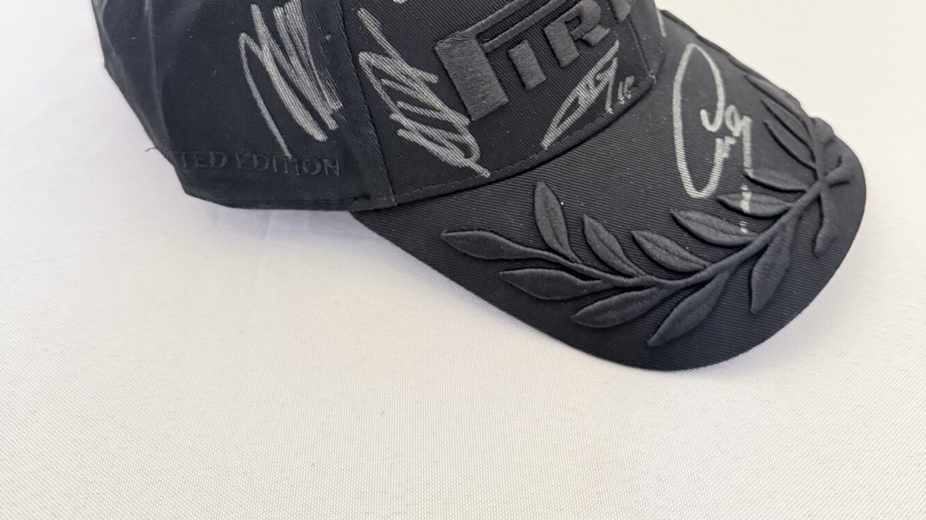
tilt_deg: -35.4
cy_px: 25
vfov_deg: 31.6
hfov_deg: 56.6
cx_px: 462
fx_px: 859
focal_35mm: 35
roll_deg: +1.1
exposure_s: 1/50
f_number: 1.78
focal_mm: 6.76
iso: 800
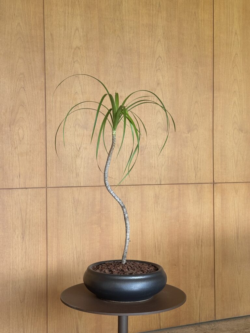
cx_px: 125
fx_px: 462
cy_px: 166
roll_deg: +0.5
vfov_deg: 39.7
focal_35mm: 48
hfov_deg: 30.3
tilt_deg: +0.2
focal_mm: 6.76
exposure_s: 1/159
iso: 50
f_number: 1.78
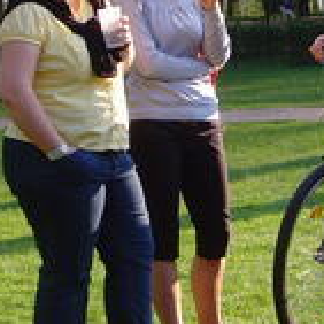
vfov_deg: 9.3
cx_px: 227
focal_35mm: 188
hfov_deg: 9.3
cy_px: 43
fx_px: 1991
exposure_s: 1/180
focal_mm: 10.2
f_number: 3.9
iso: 80
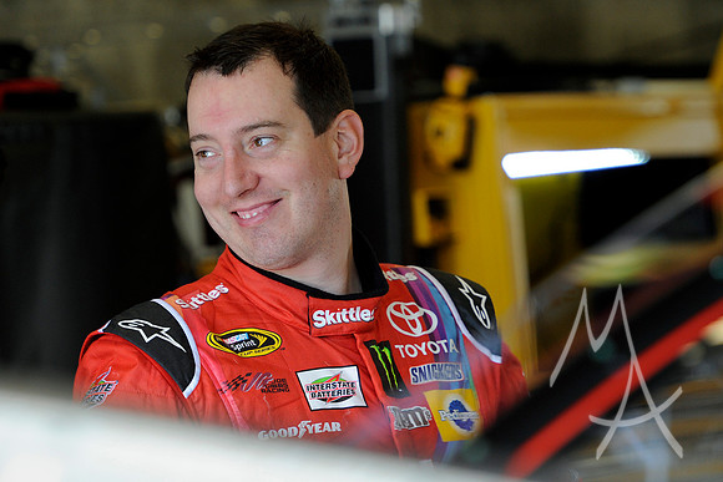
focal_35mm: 240
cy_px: 241
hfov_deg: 8.6
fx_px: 4821
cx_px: 362
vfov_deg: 5.7
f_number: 4
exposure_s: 1/400
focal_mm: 240
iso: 1000
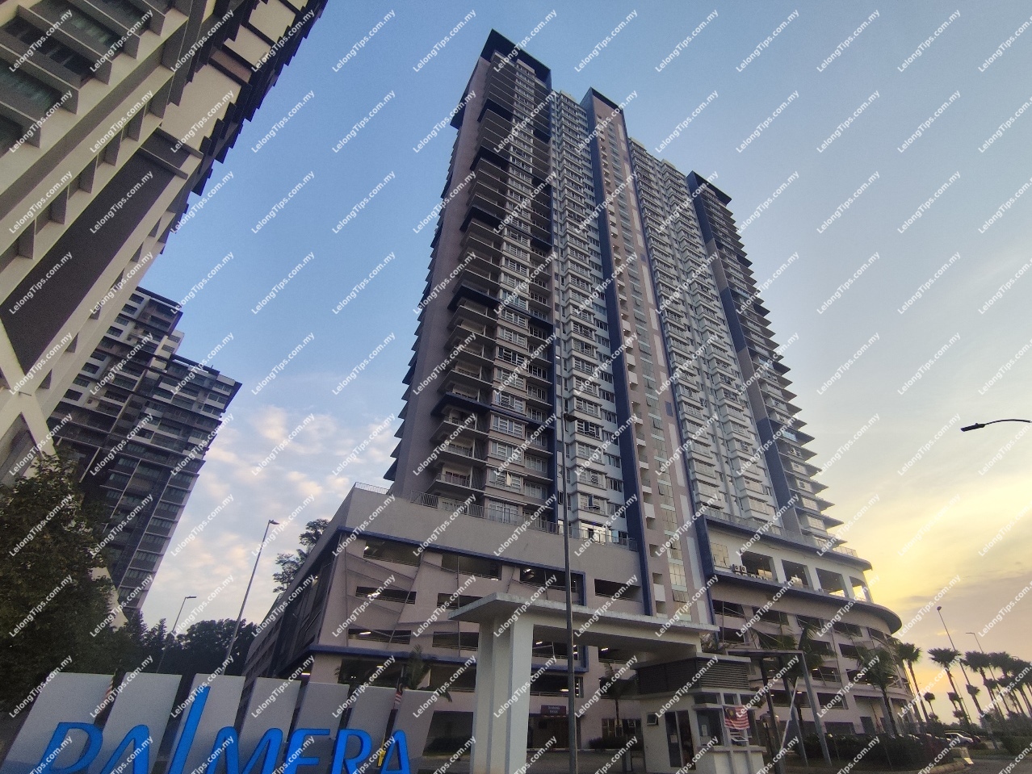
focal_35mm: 16
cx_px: 516
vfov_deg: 78.1
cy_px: 387
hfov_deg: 94.5
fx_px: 477
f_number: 2.2
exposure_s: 1/455
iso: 50
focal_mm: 1.65
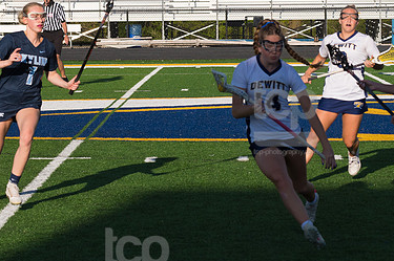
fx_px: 2284
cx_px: 286
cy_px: 118
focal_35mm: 209
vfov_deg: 6.6
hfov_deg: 9.8
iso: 250
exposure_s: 1/1600
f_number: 5.6
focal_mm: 90
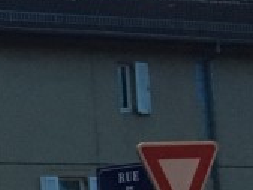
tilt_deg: +5.1
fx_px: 1287
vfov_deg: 8.3
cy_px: 277
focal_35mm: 176
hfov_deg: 9.0
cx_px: -510
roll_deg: +2.5
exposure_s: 1/20
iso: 200
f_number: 2.2
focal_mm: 4.15
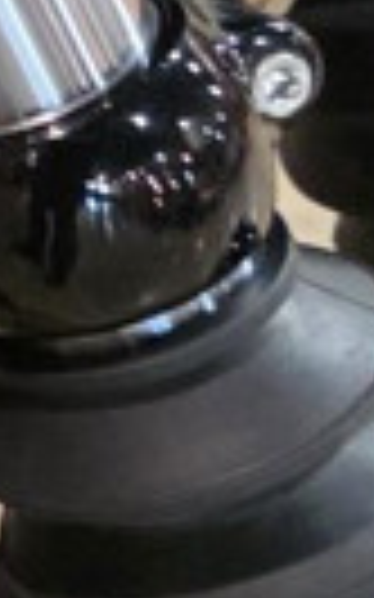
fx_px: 3184
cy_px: -94
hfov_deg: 5.0
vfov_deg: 10.6
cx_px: -1660
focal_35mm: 195
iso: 2000
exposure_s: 1/120
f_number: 1.7
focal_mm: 6.3
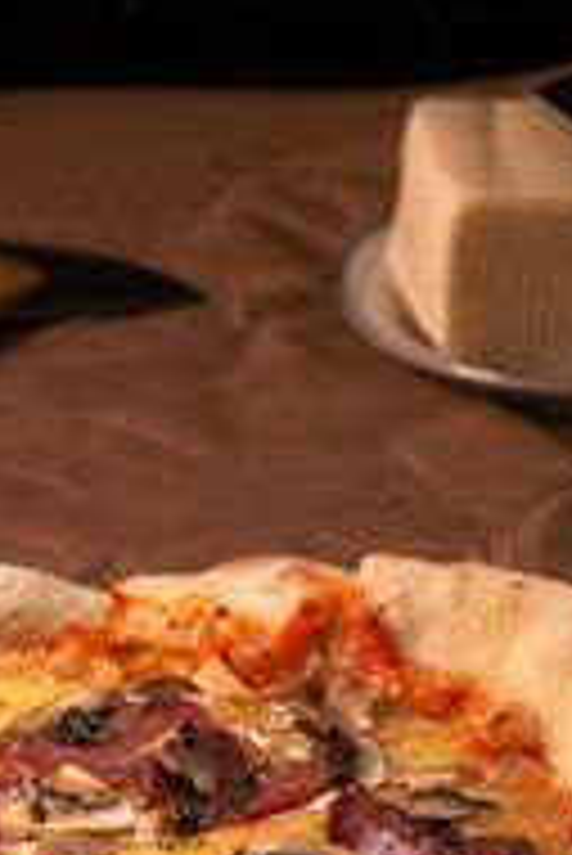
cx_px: 390
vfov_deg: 10.2
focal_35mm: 202
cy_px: 526
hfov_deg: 6.8
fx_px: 4805
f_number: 6.3
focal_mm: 50
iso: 100
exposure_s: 1/125
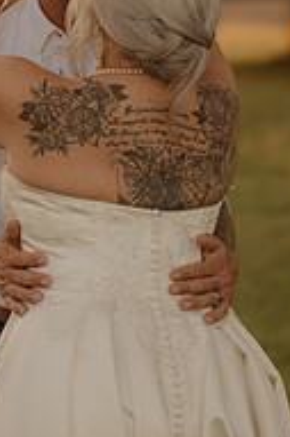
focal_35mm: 177
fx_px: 2142
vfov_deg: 11.6
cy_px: 204
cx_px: 37
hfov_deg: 7.7
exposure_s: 1/400
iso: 200
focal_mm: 50
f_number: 2.8
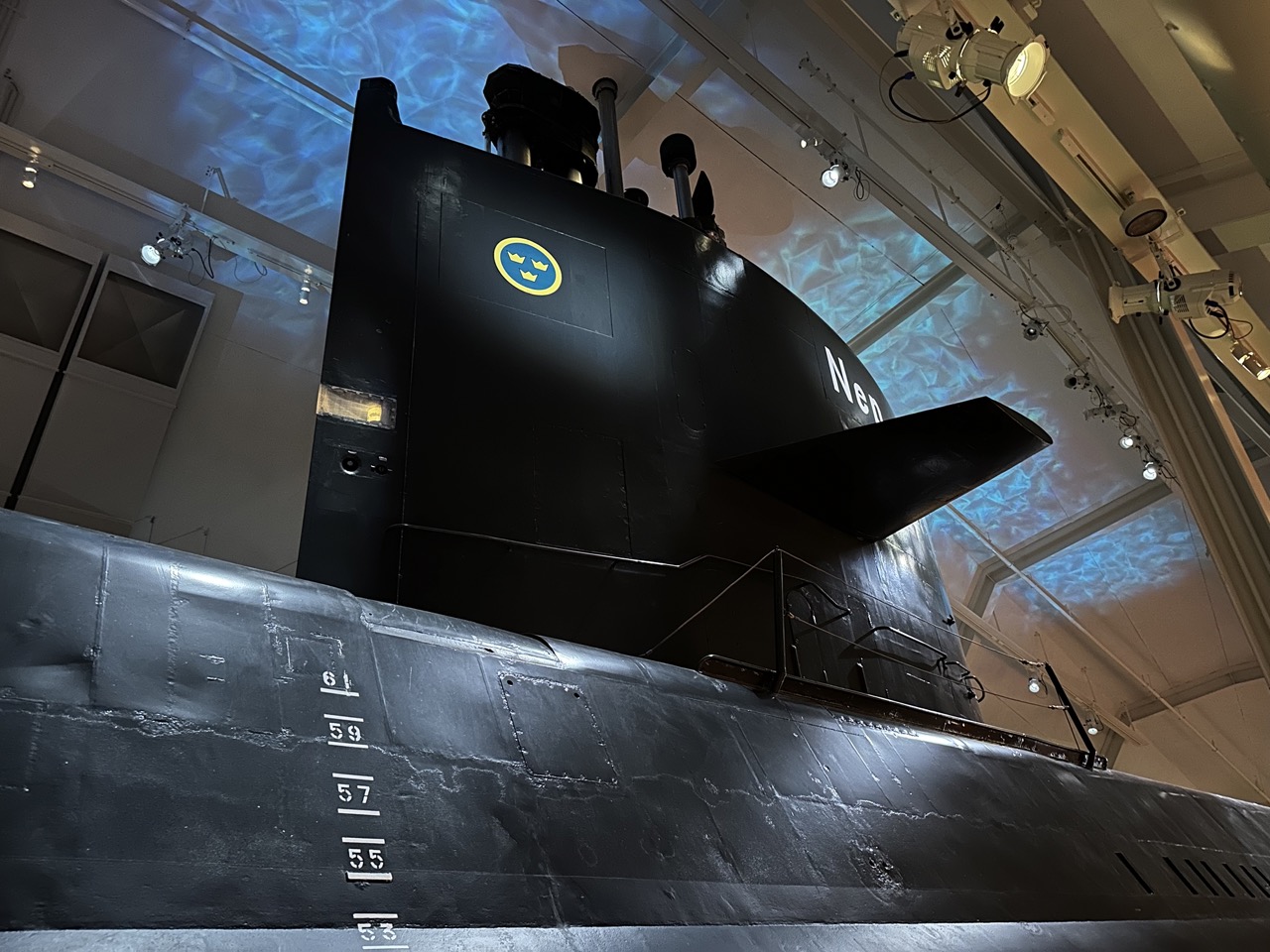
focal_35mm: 24
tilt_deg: +29.8
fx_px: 881
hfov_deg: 71.6
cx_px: 635
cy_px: 476
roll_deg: +6.4
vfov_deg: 56.8
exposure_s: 1/9
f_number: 1.78
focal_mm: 6.86
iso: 1250
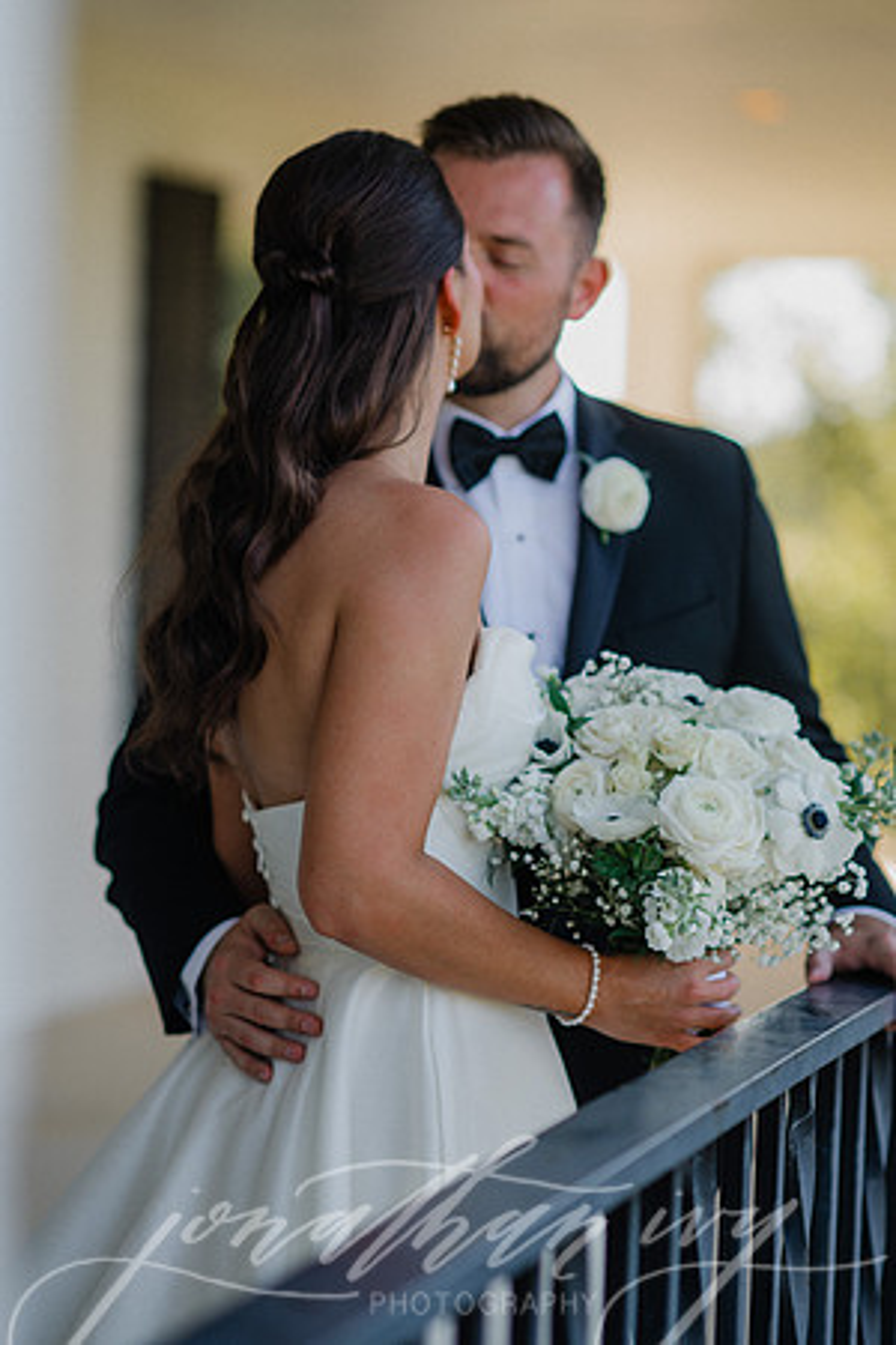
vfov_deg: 23.9
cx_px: 448
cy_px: 672
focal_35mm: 85
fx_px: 3173
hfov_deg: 16.1
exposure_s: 1/1600
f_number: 2
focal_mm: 85
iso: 320
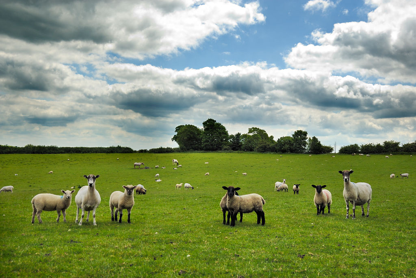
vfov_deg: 30.9
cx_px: 208
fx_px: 503
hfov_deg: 44.9
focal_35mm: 44
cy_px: 139
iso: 100
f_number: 5.6
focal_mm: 29
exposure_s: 1/350
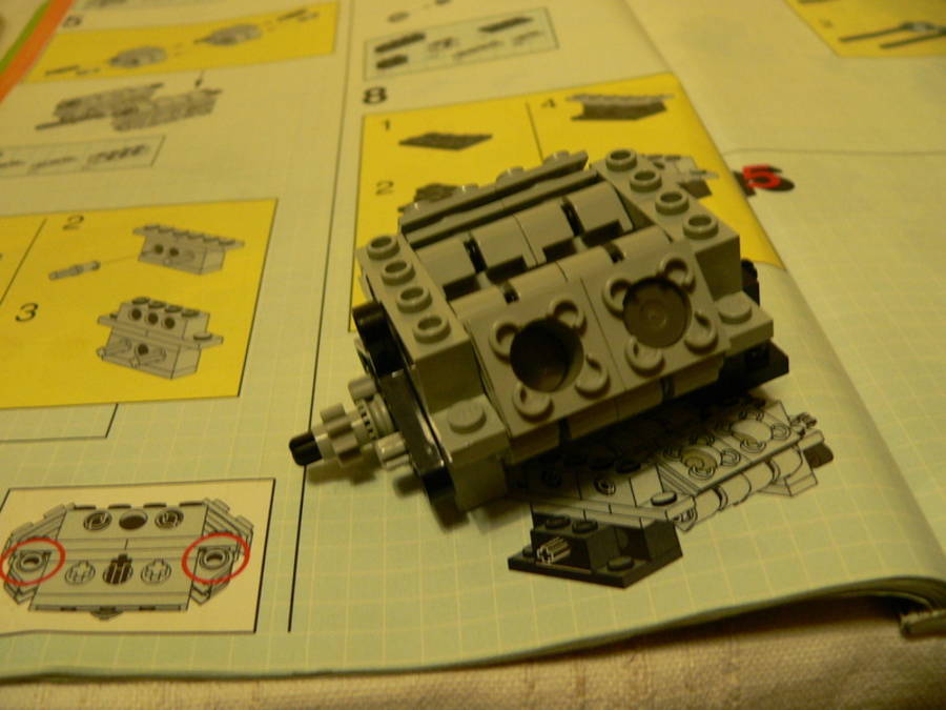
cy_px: 355
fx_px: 984
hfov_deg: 51.4
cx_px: 473
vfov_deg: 39.7
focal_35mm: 36
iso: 200
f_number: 2.8
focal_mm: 6
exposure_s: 1/10
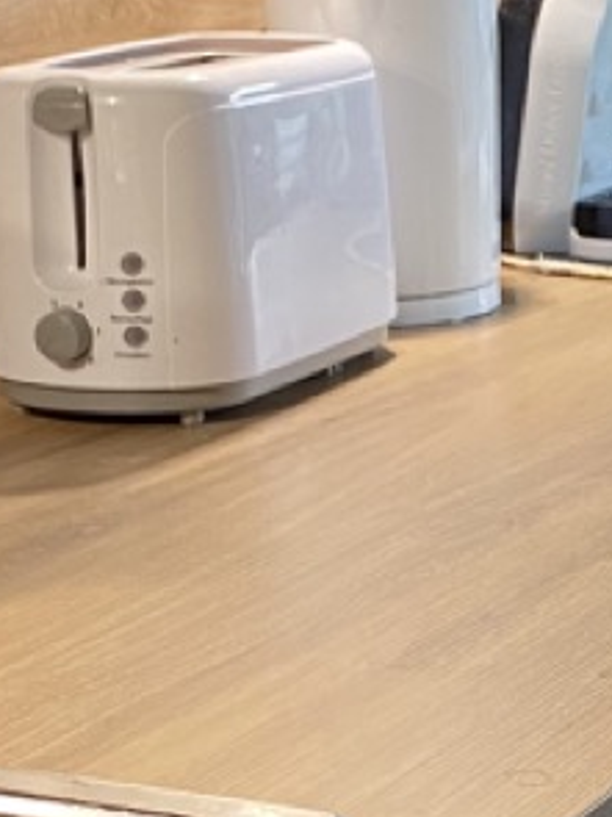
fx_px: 2666
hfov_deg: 12.9
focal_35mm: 113
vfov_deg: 17.4
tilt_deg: -11.8
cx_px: 673
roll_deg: +0.6
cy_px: 485
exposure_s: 1/60
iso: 250
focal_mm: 4.25
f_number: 1.8
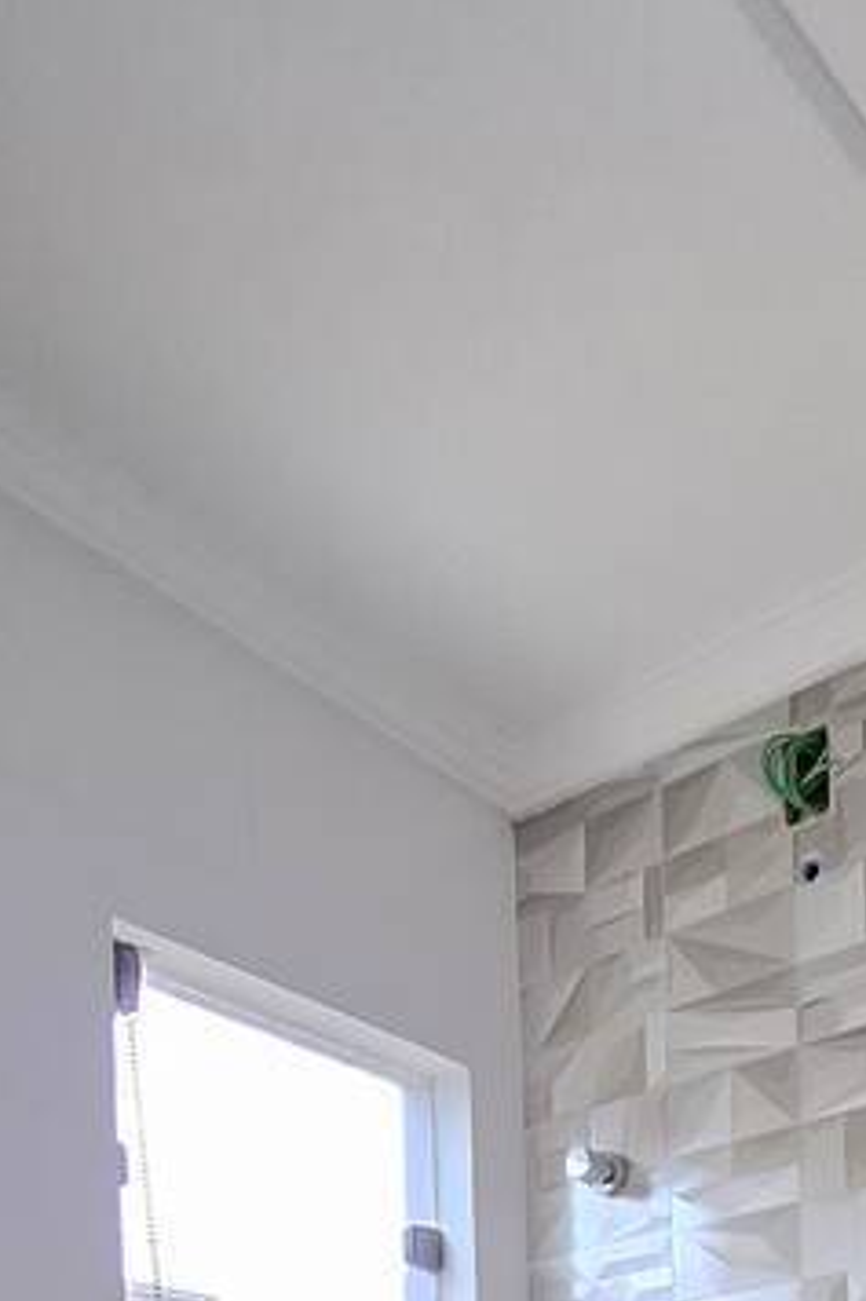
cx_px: 574
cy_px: 1758
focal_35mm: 41
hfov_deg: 32.3
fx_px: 1481
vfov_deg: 32.7
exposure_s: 1/50
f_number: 2.2
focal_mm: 1.74
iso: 64
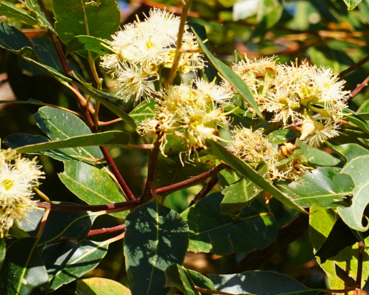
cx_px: 409
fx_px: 4053
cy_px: 62
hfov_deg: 5.2
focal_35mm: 371
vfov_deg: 4.2
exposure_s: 1/160
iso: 100
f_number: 7.1
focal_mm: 80
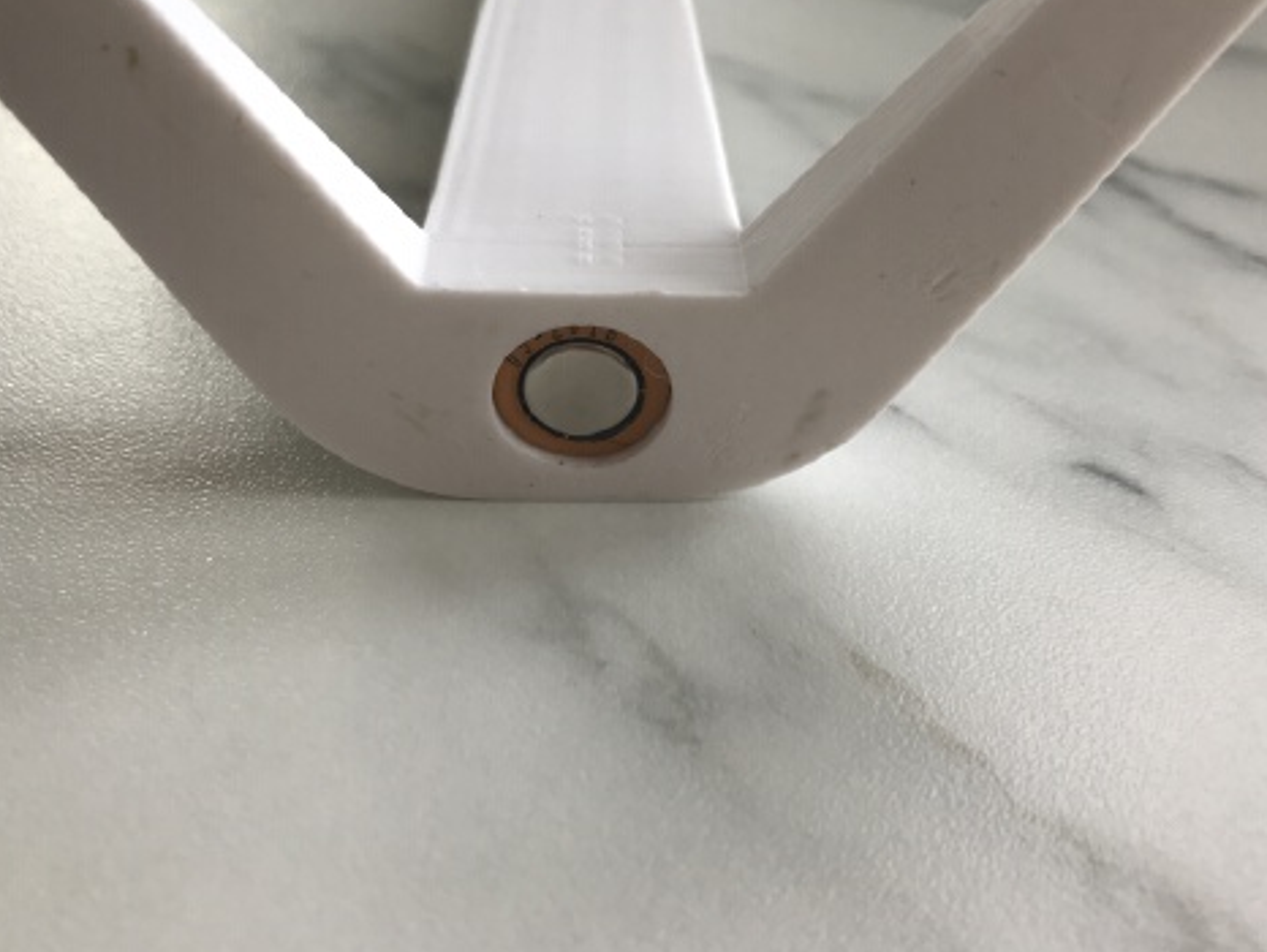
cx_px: 646
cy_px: 422
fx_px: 1172
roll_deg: -2.9
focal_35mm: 32
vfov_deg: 44.1
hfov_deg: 56.8
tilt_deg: -38.5
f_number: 1.8
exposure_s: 1/120
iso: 40
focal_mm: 3.99
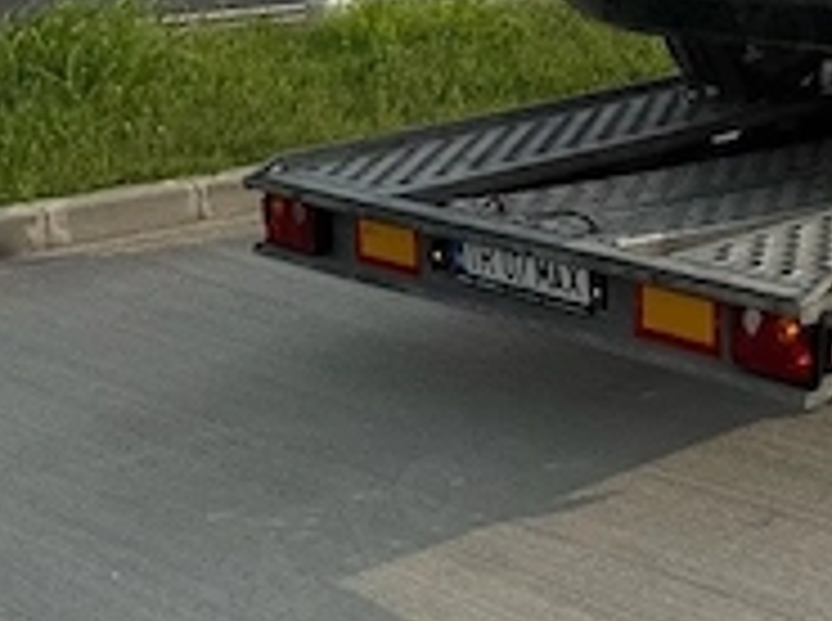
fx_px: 1871
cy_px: -18
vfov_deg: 18.3
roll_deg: -0.7
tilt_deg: -6.4
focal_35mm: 78
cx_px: 1057
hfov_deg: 22.6
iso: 80
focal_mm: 6.76
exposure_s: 1/6711
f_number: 1.78
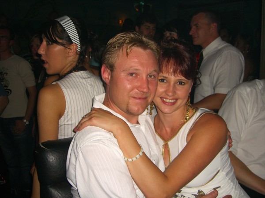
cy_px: 99
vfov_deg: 37.7
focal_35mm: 38
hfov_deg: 49.0
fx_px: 291
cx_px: 132
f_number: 2.8
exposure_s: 1/60
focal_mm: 7.9
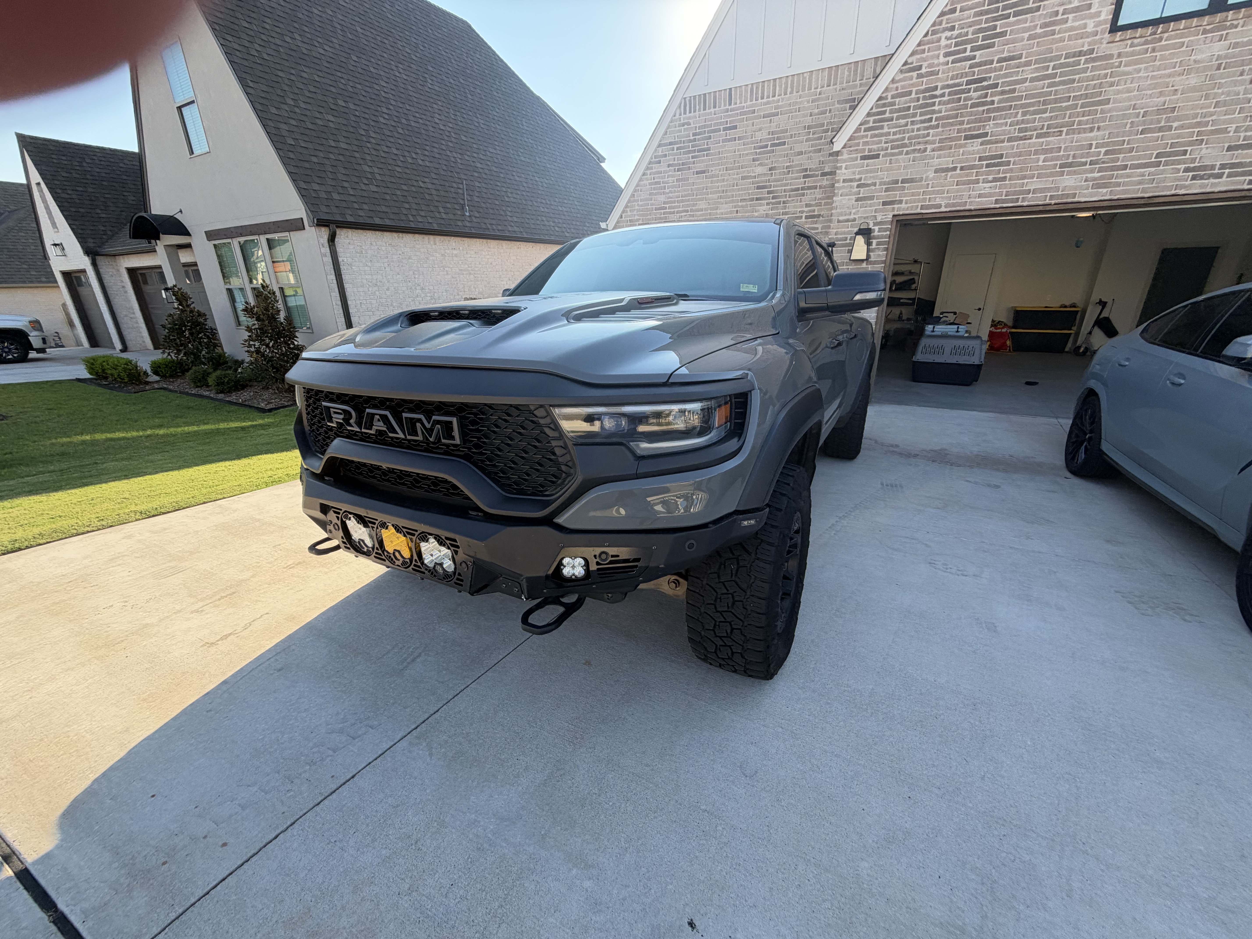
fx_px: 506
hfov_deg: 102.1
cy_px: 470
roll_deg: -2.2
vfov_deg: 85.7
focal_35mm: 14
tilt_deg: -24.5
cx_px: 626
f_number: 2.2
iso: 64
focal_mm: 2.22
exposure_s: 1/439
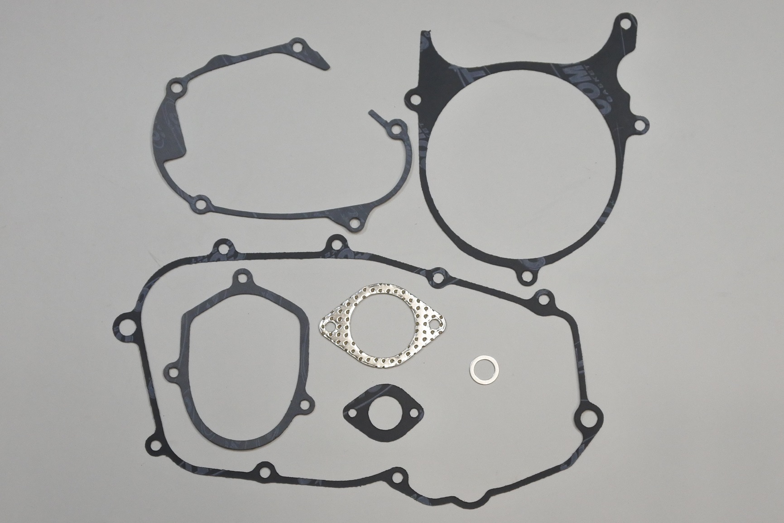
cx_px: 392
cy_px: 262
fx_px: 1111
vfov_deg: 26.5
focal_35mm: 51
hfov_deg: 38.9
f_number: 4.5
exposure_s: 1/125
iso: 500
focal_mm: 18.9
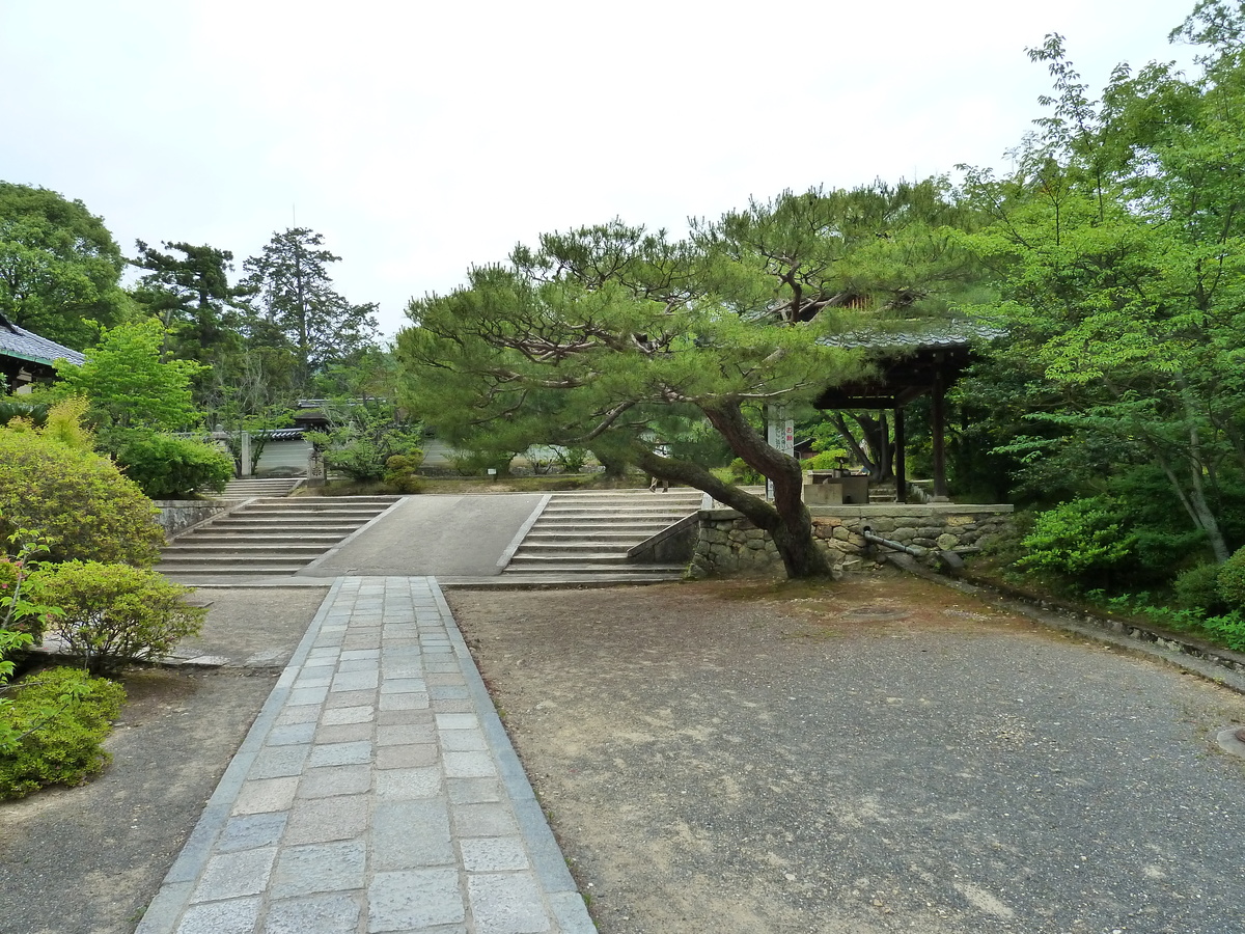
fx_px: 899
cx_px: 622
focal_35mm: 25
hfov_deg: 69.4
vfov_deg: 54.9
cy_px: 467
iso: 200
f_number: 4
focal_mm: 4.1
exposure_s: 1/160
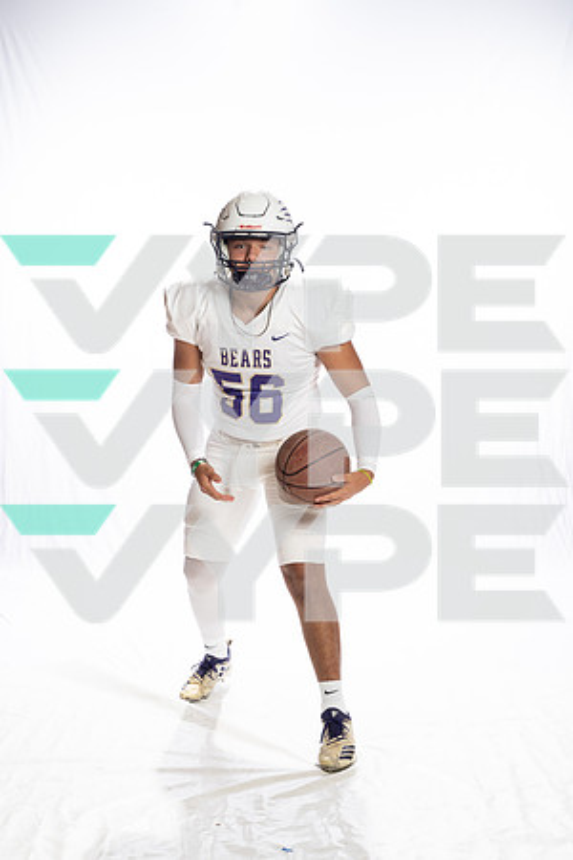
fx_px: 1218
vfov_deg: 38.9
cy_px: 430
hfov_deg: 26.5
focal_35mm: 51
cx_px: 286
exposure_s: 1/250
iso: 800
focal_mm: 51
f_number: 8
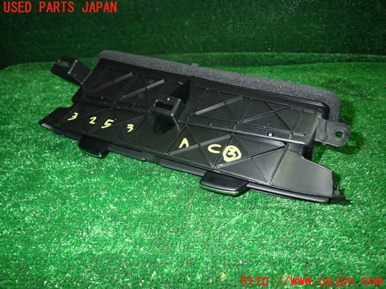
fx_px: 279
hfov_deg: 69.4
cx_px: 193
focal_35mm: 25
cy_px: 144
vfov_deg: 54.9
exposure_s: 1/30
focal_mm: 4.5
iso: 500
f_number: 5.6
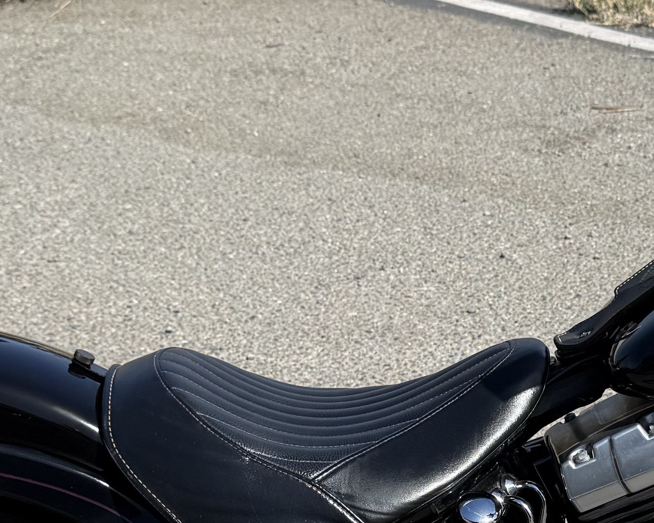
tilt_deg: -31.6
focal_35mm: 87
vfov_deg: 17.2
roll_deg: -3.6
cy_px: 554
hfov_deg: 21.5
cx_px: 587
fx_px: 1684
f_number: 1.78
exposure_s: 1/3279
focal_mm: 6.76
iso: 80
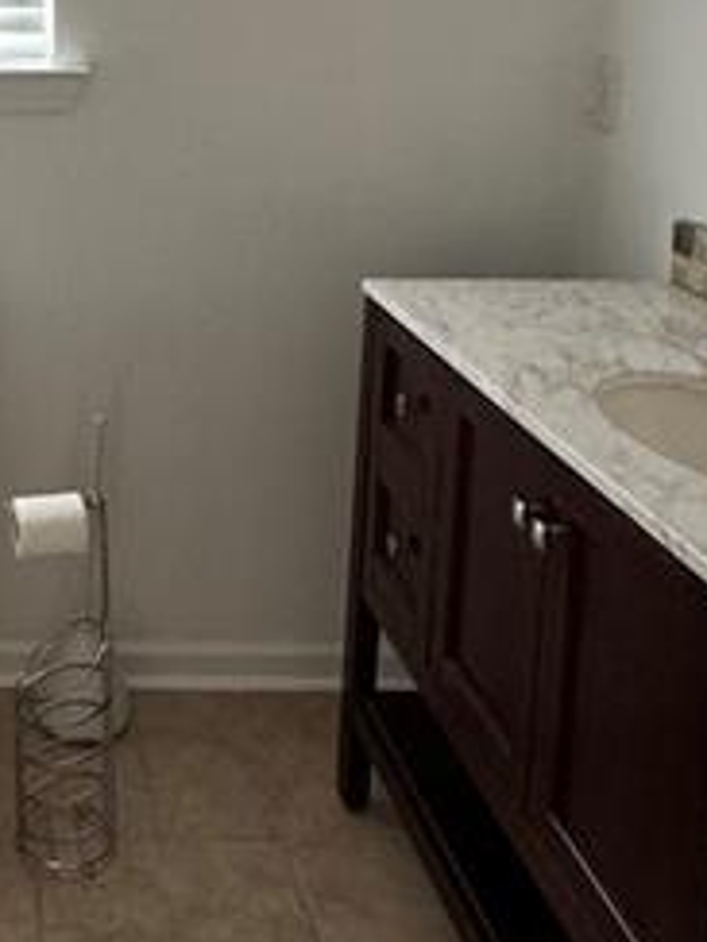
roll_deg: +0.9
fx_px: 1198
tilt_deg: -10.4
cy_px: 147
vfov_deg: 40.6
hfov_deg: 29.9
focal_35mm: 44
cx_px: -46
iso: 200
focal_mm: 2.22
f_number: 2.2
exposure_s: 1/99
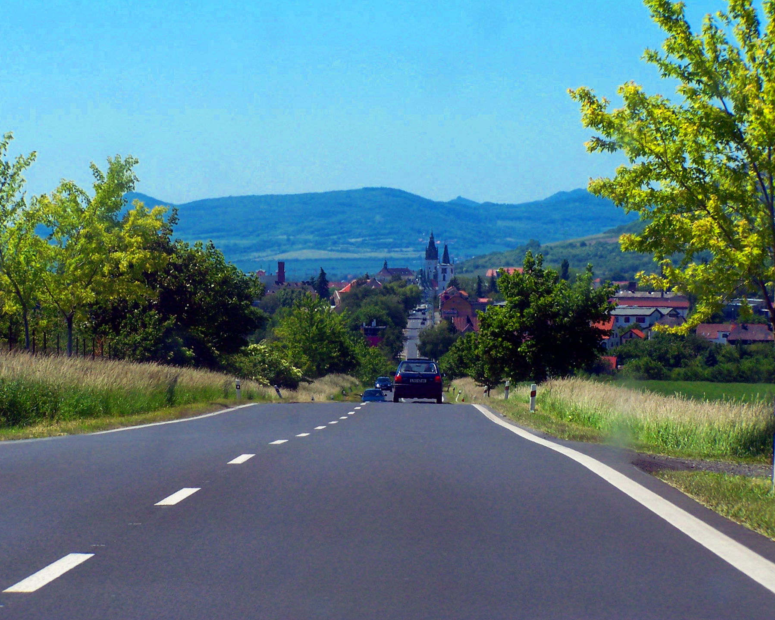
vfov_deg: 10.6
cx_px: 404
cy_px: 310
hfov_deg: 13.3
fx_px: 3325
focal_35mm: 145
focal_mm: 23.1
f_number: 4.5
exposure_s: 1/500
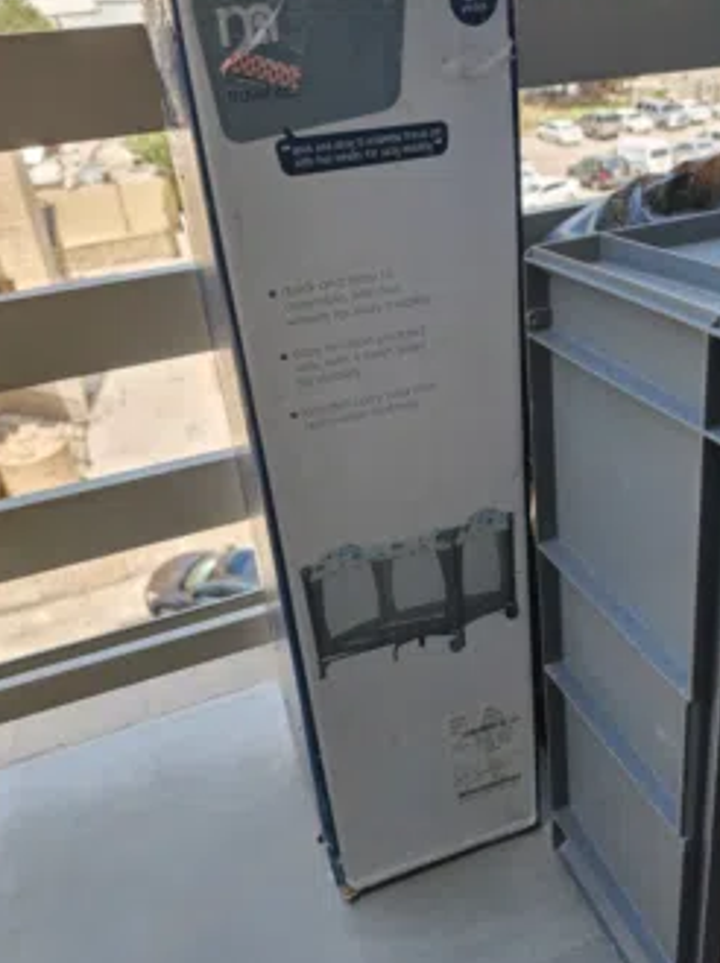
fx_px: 778
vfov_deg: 63.5
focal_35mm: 28
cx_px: 424
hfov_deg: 49.4
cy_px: 465
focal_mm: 6.75
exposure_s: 1/493
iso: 80
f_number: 1.5
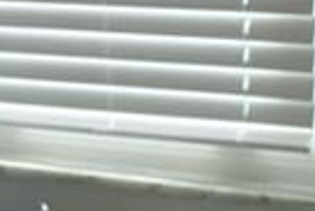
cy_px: 136
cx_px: -320
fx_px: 2566
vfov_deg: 4.7
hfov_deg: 6.8
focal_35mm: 293
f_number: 4.5
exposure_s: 1/50
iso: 160
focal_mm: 26
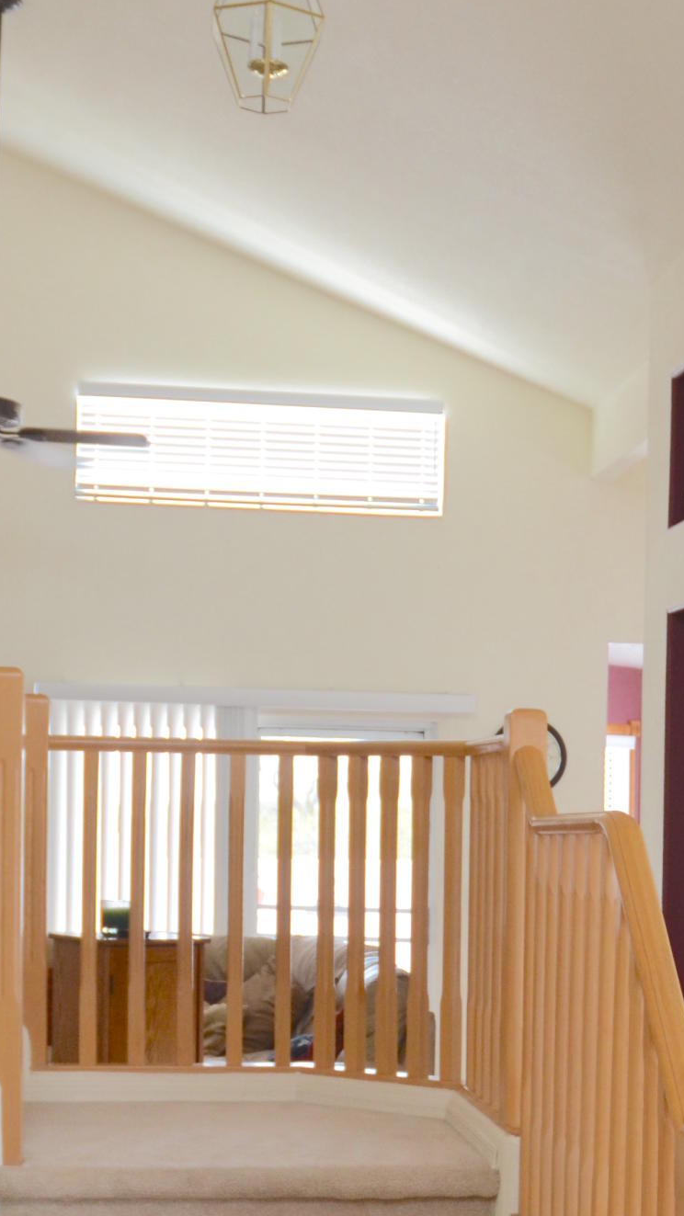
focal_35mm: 64
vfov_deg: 32.6
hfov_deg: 18.4
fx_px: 2064
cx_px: 640
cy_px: 806
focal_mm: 18
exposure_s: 1/80
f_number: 4.5
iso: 400
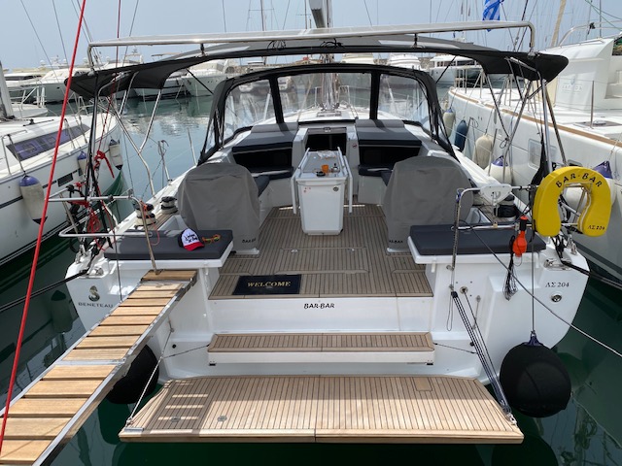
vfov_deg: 53.1
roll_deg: +2.1
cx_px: 311
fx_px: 467
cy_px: 233
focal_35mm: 26
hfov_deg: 67.3
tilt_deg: -18.9
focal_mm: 4.25
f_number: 1.8
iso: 32
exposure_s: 1/2755
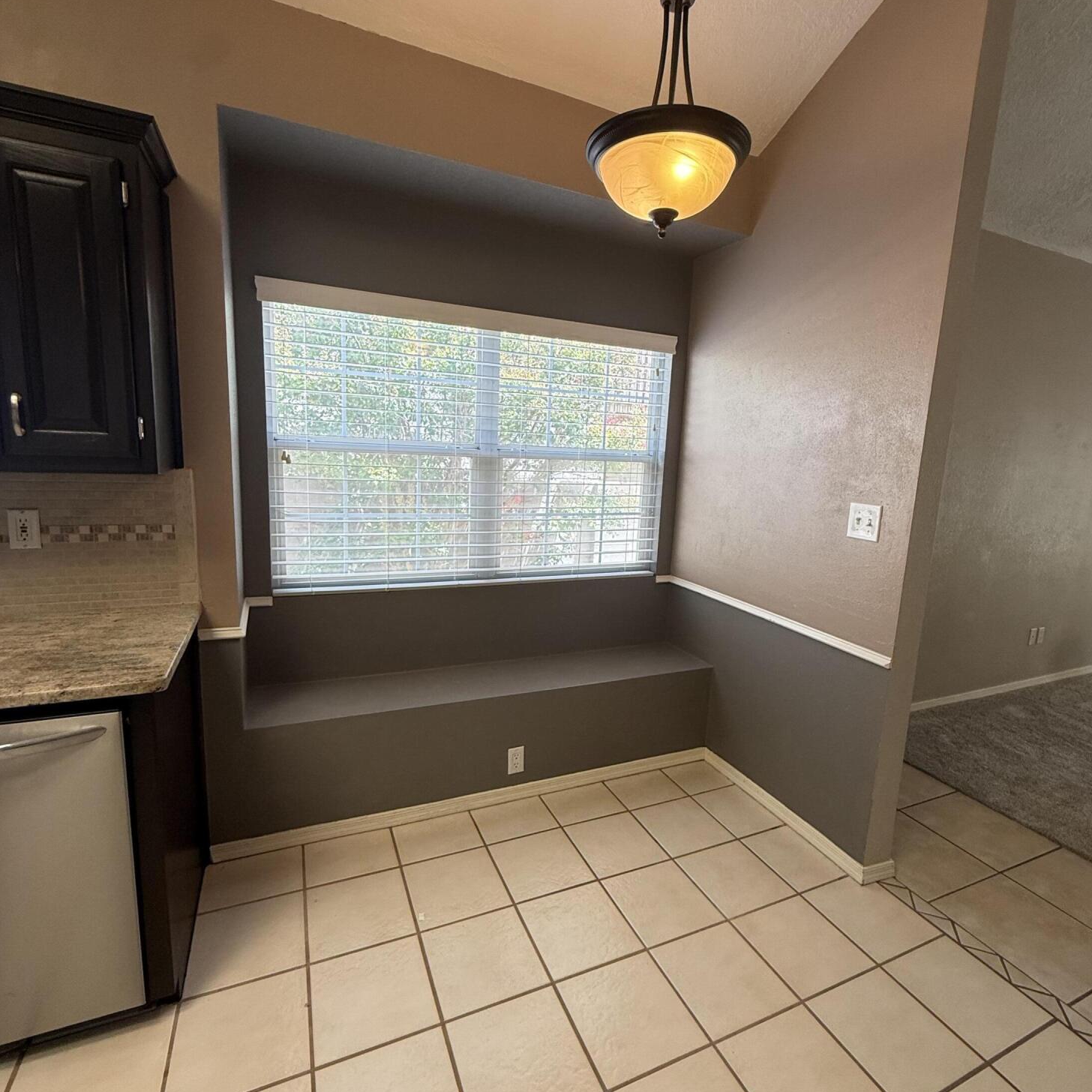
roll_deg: -2.8
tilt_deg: -7.0
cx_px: 562
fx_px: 607
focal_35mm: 17
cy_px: 549
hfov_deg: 83.9
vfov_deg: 84.0
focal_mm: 2.22
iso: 160
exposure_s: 1/120
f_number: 2.2
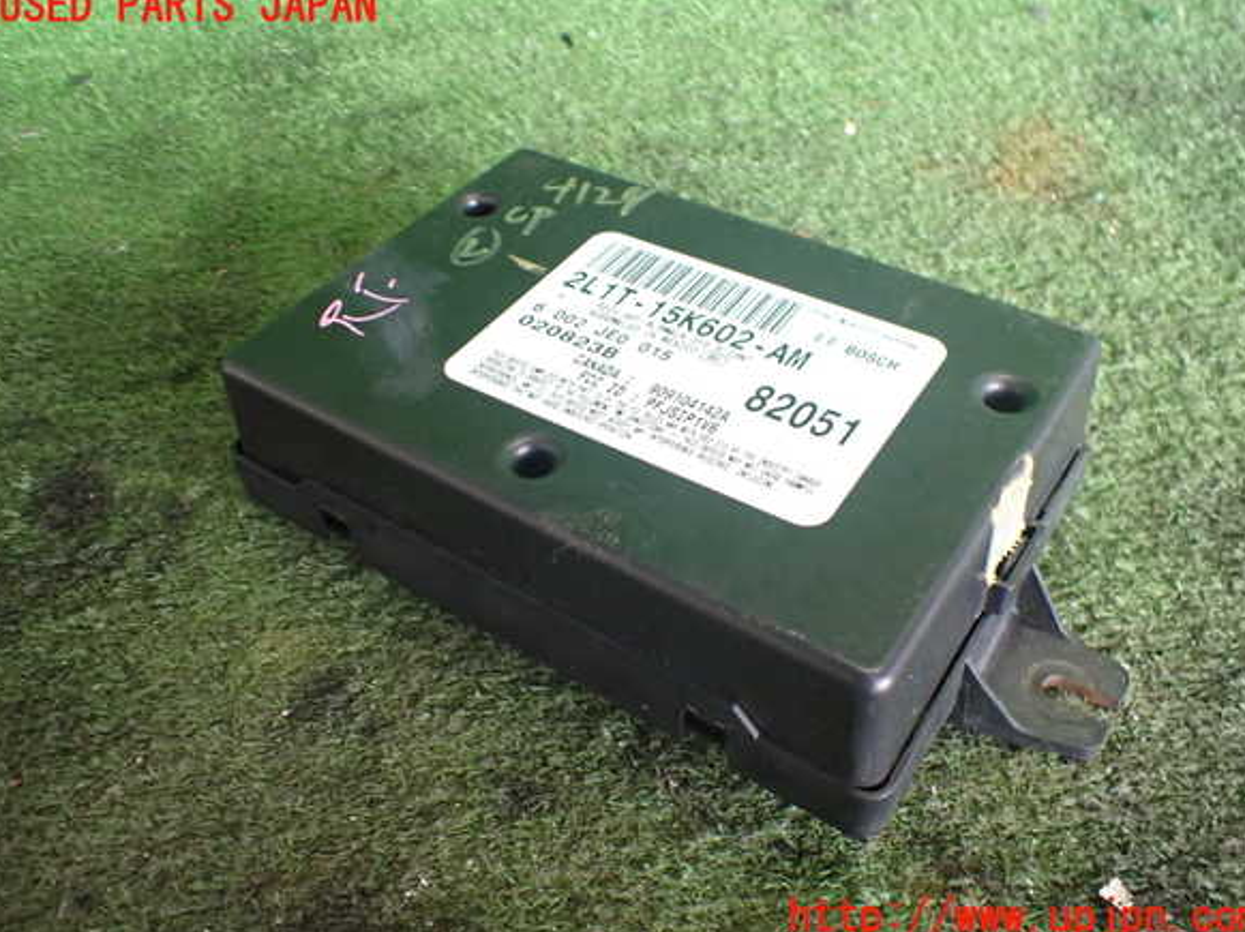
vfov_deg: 45.4
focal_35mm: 31
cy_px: 463
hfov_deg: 58.4
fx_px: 1114
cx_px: 630
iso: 640
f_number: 2.3
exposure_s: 1/125
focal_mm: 5.4
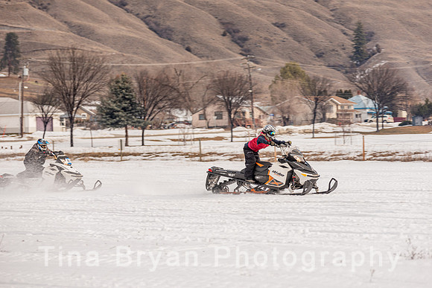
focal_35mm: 124
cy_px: 146
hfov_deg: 16.6
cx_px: 219
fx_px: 1485
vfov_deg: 11.1
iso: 110
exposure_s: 1/500
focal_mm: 122
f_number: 4.8
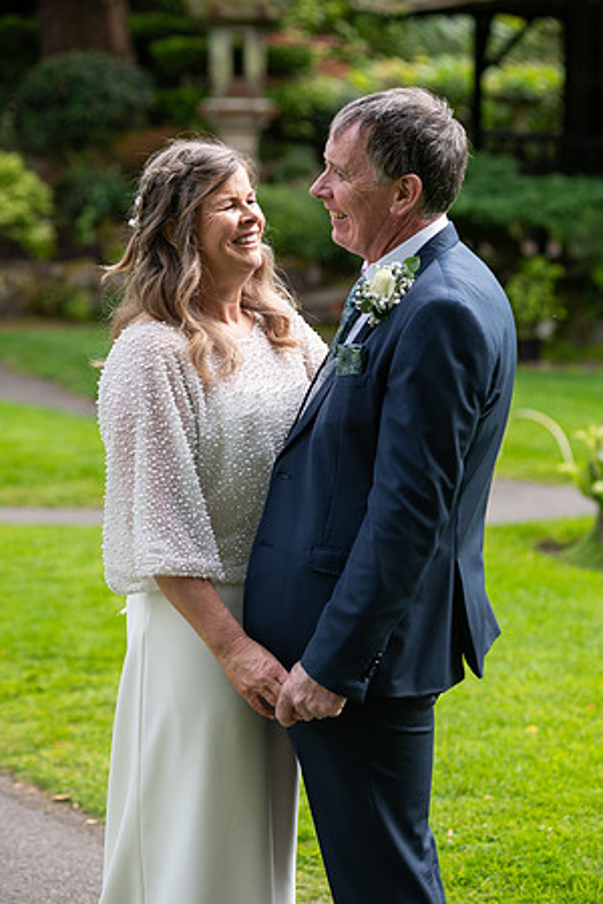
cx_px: 302
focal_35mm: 105
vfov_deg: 19.5
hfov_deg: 13.0
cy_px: 452
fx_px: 2638
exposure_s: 1/500
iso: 200
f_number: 3.5
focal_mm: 105
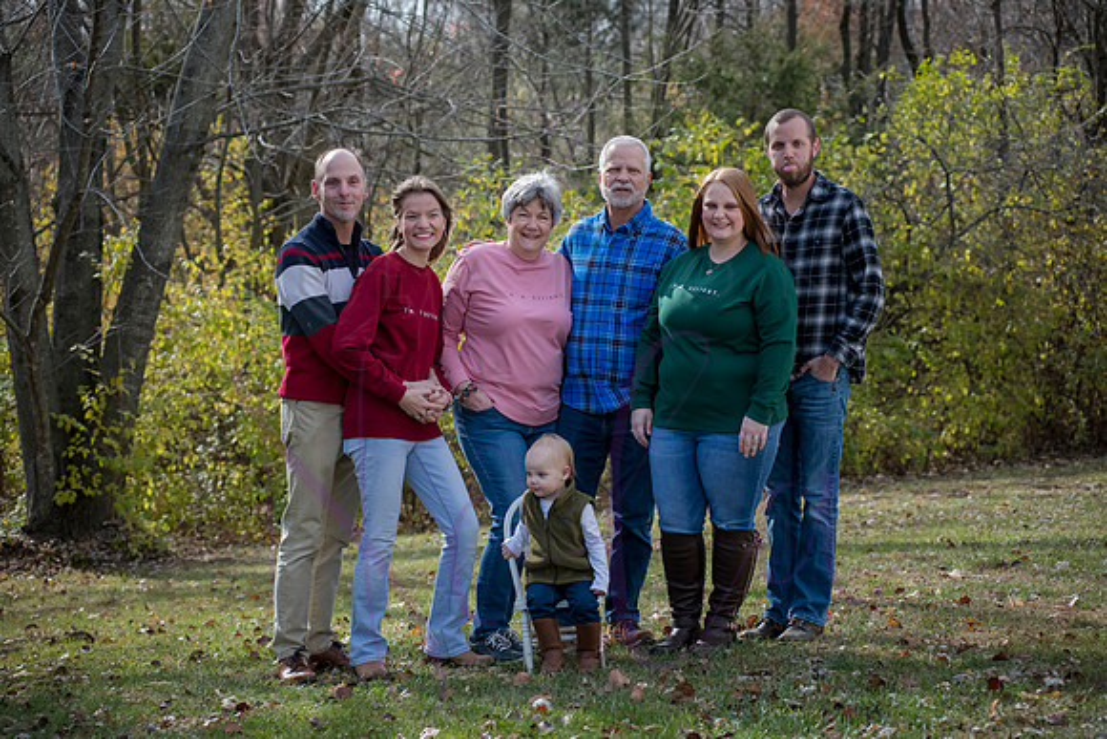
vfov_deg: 17.1
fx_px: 2460
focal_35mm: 80
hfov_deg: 25.4
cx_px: 554
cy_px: 370
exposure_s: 1/800
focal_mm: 80
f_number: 5
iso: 400
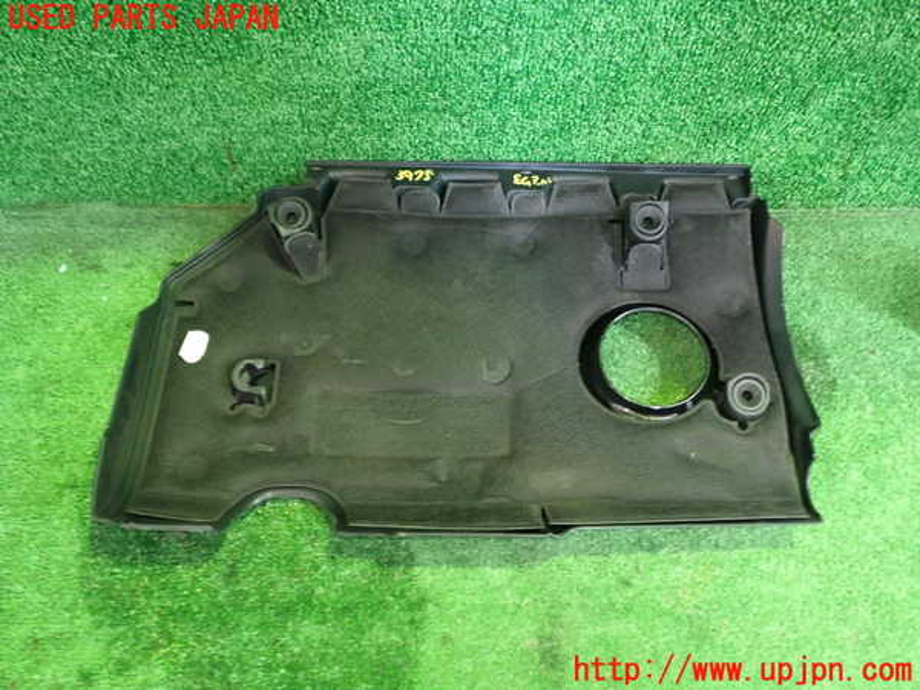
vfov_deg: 44.2
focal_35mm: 32
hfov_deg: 56.8
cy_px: 345
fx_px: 850
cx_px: 460
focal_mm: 5.79
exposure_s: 1/20
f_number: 2.4
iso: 800
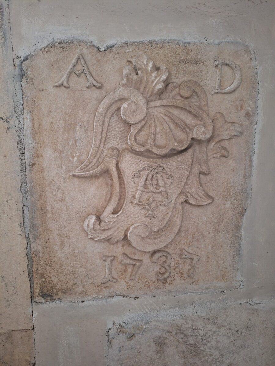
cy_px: 183
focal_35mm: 23
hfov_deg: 58.9
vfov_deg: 73.9
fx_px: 244
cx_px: 138
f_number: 1.8
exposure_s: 1/33
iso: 320
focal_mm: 5.54
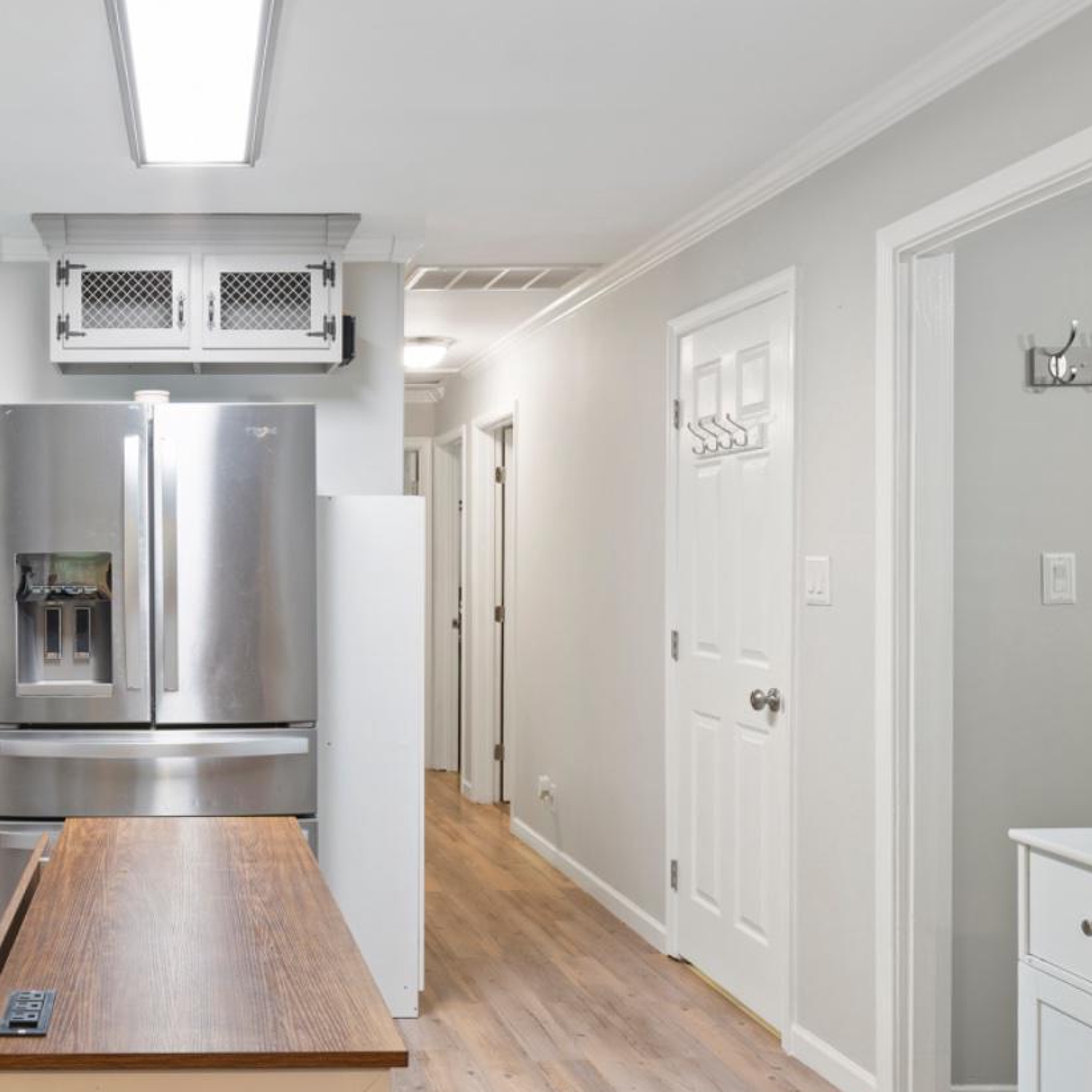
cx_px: 191
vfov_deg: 45.9
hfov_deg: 43.5
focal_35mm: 36
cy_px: 628
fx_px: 1285
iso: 200
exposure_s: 1
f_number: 7.1
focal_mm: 17
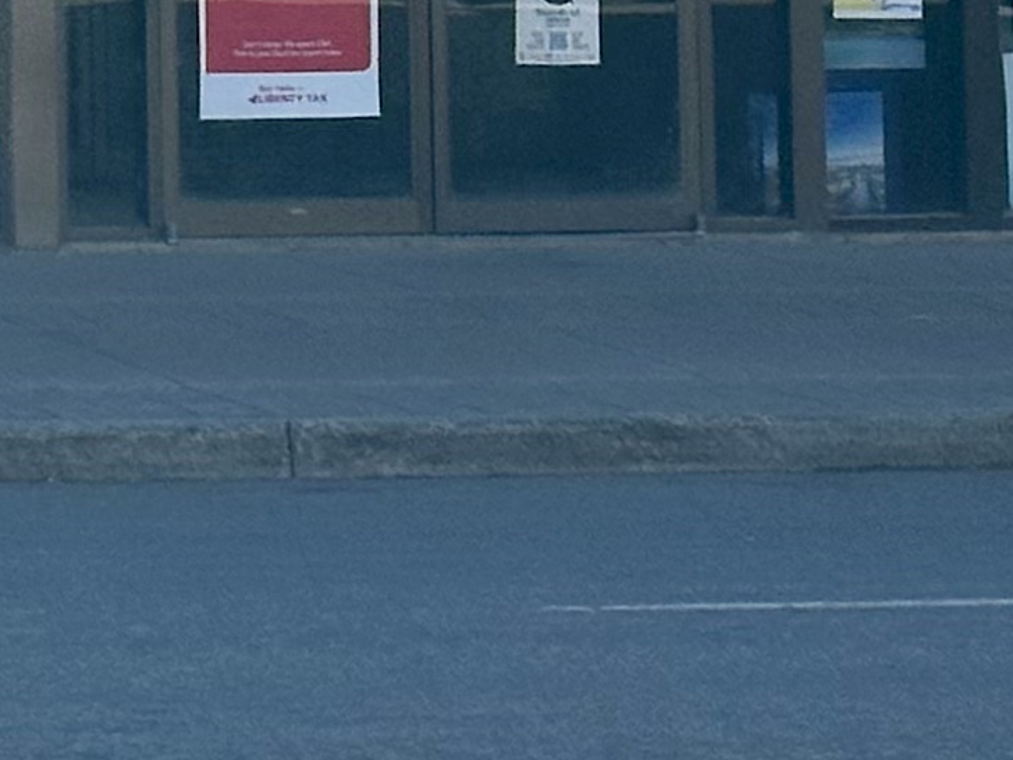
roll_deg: +0.7
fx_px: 7784
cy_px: -544
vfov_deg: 5.5
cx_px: -1028
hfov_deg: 7.2
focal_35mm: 266
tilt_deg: +2.7
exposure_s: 1/3876
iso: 64
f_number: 1.78
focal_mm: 6.86
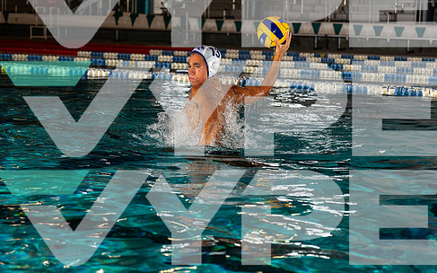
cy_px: 109
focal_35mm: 85
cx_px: 227
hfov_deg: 24.4
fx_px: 1012
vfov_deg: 15.3
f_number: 4
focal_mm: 70
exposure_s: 1/250
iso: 100
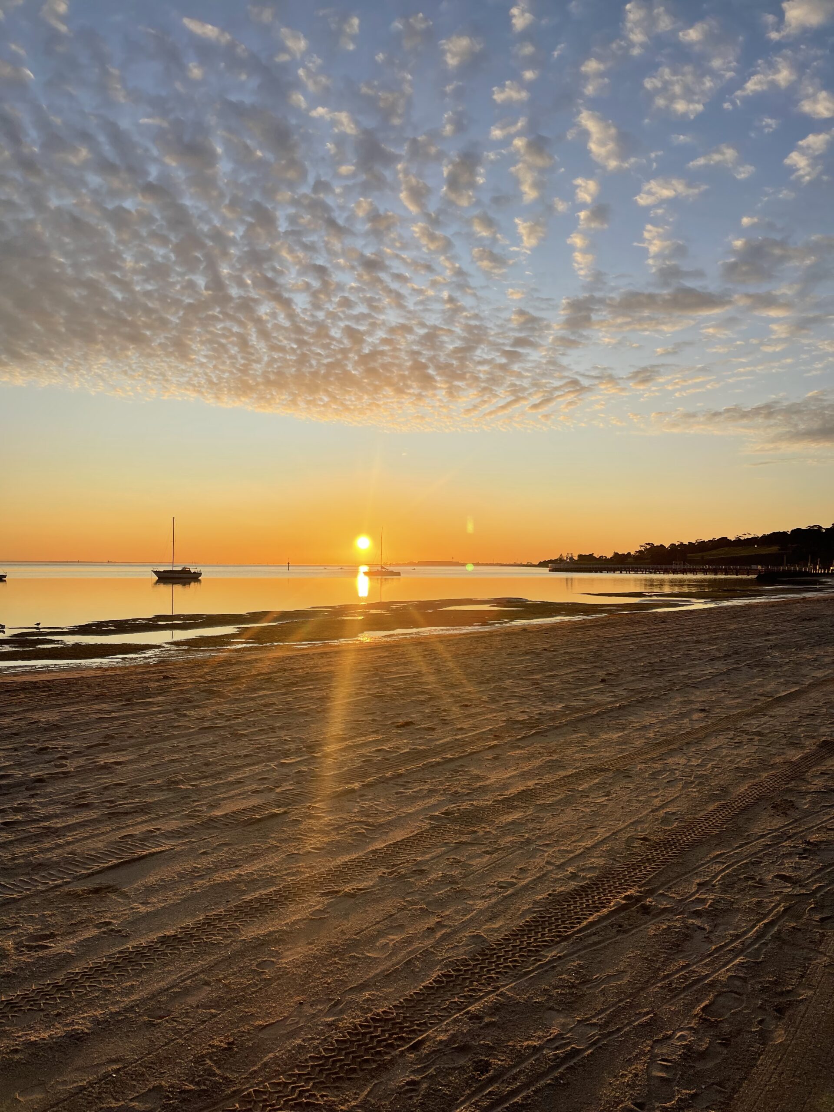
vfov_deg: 67.3
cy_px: 556
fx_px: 835
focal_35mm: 26
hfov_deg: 53.1
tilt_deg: +1.8
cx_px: 417
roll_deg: -0.8
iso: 32
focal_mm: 5.1
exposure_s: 1/3165
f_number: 1.6
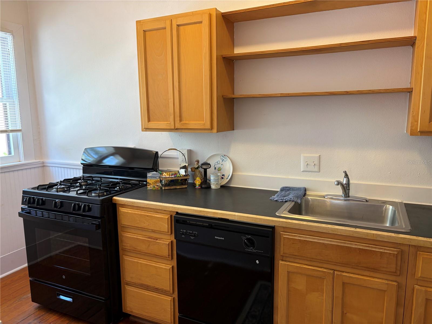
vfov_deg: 53.1
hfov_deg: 67.3
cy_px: 162
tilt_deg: -8.8
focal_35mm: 26
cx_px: 216
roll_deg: +1.3
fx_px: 324
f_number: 1.6
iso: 64
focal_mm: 5.96
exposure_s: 1/60
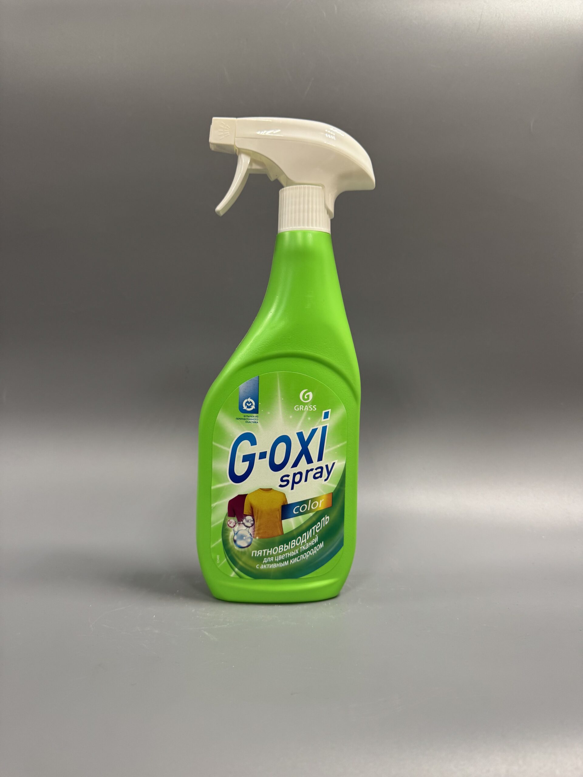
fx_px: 539
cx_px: 292
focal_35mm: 24
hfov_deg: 56.8
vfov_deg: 71.6
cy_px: 388
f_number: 1.78
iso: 125
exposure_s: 1/50
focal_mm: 6.76
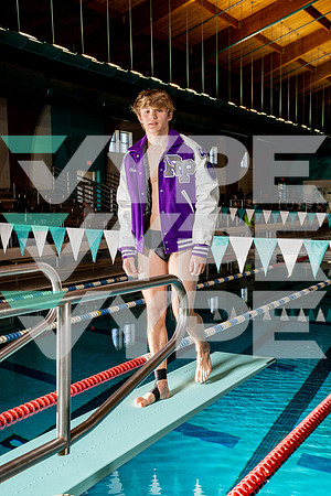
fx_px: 662
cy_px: 248
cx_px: 166
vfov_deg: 41.1
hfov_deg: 28.1
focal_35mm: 48
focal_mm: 48
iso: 500
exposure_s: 1/250
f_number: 7.1
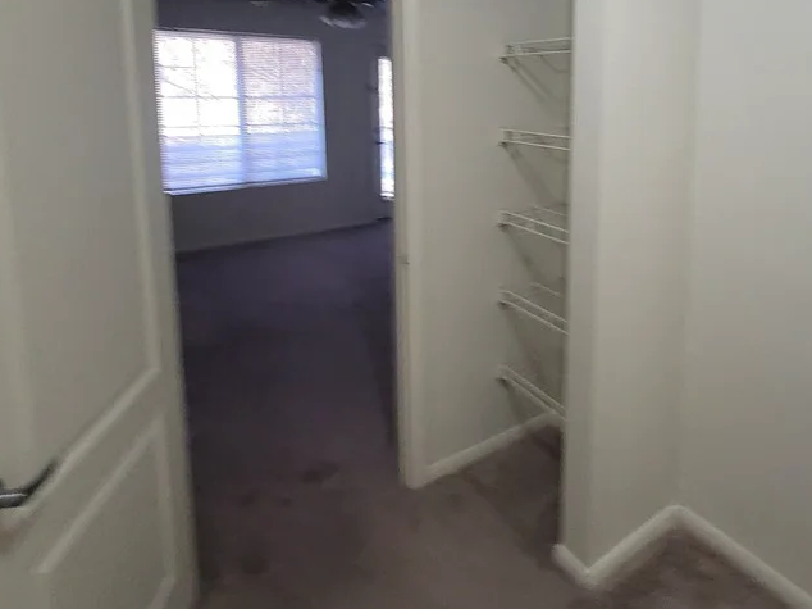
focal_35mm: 21
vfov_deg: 60.2
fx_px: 492
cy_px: 156
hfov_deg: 77.3
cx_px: 519
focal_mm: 2.2
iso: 320
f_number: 2.2
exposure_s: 1/30
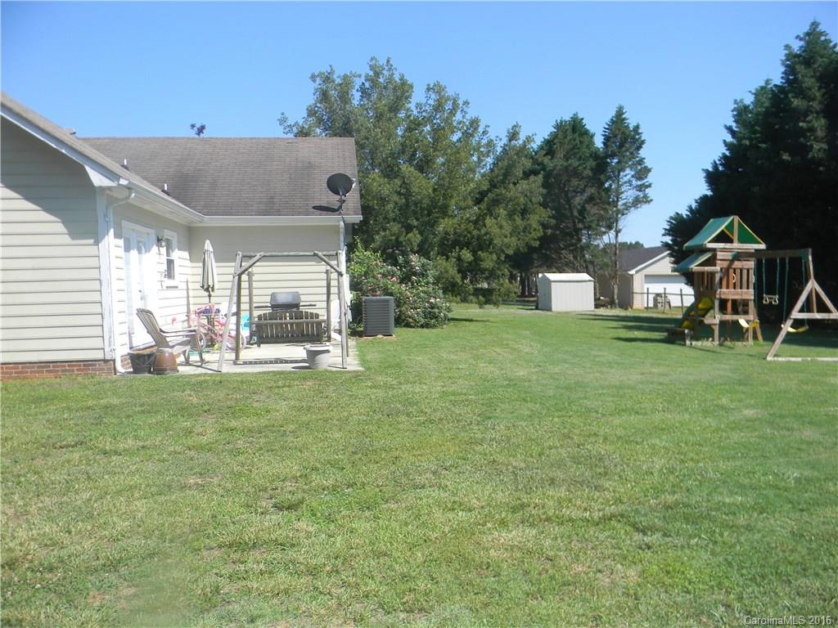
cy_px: 314
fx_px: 678
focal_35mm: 28
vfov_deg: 49.7
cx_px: 419
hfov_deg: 63.4
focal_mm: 5
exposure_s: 1/784
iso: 112
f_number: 3.5
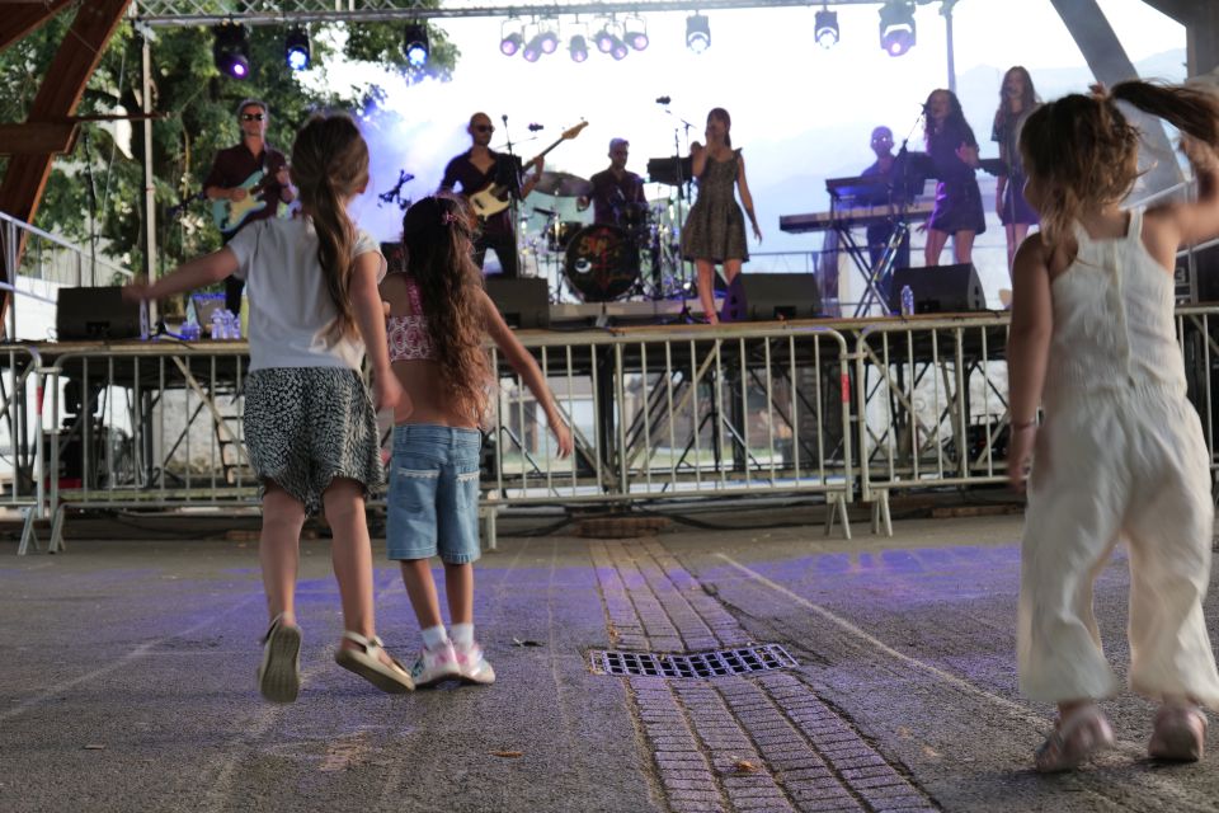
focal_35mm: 60
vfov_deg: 22.6
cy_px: 406
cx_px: 610
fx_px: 2032
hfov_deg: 33.4
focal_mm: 60
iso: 400
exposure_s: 1/60
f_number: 5.6
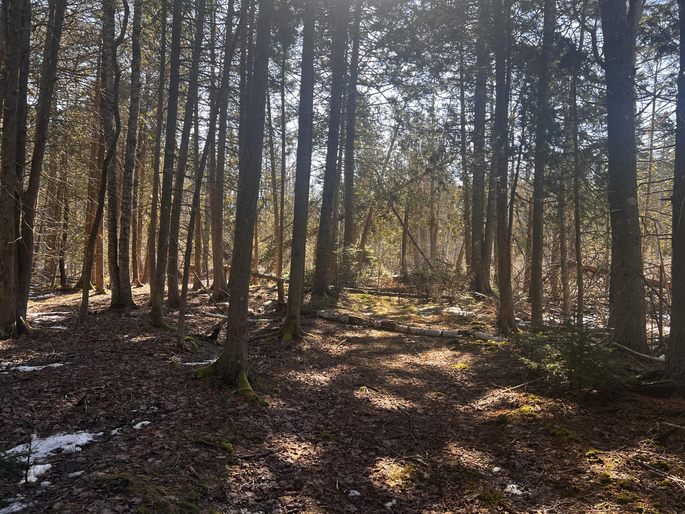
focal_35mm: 26
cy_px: 257
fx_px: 515
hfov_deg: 67.3
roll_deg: -0.1
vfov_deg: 53.1
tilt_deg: -0.4
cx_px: 342
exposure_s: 1/271
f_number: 1.5
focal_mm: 5.7
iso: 40
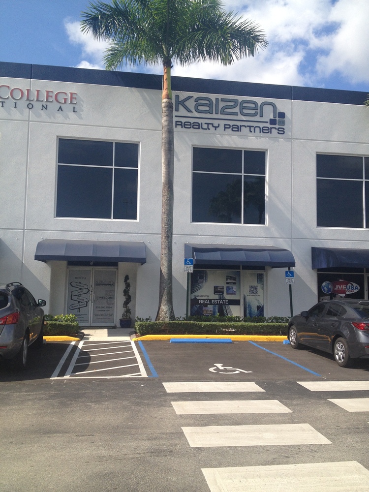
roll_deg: +0.0
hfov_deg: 40.7
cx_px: 184
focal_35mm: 35
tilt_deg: +4.5
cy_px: 246
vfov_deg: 52.6
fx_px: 497
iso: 50
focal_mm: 4.28
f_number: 2.4
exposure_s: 1/1453
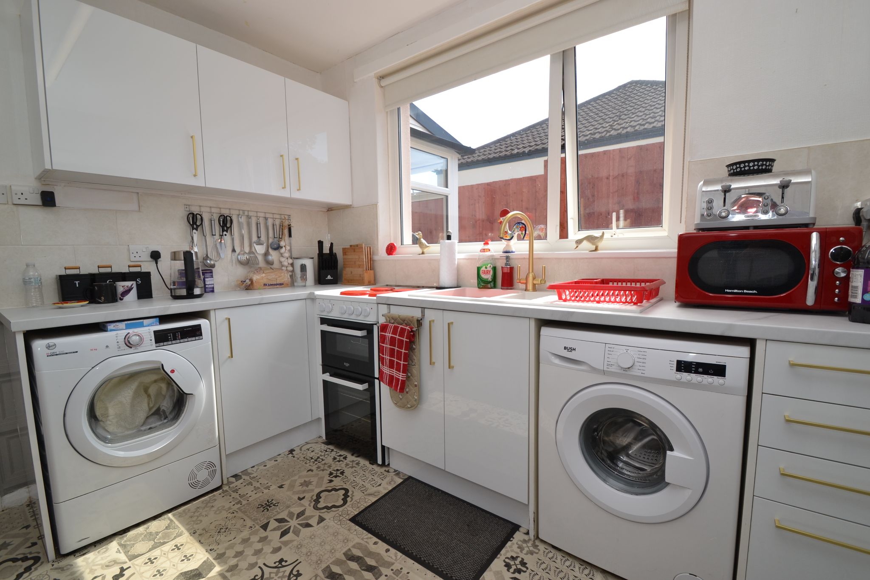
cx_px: 435
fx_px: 362
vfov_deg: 77.3
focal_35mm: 15
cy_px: 290
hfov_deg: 100.4
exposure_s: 1/125
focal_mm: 10
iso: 160
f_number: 5.6
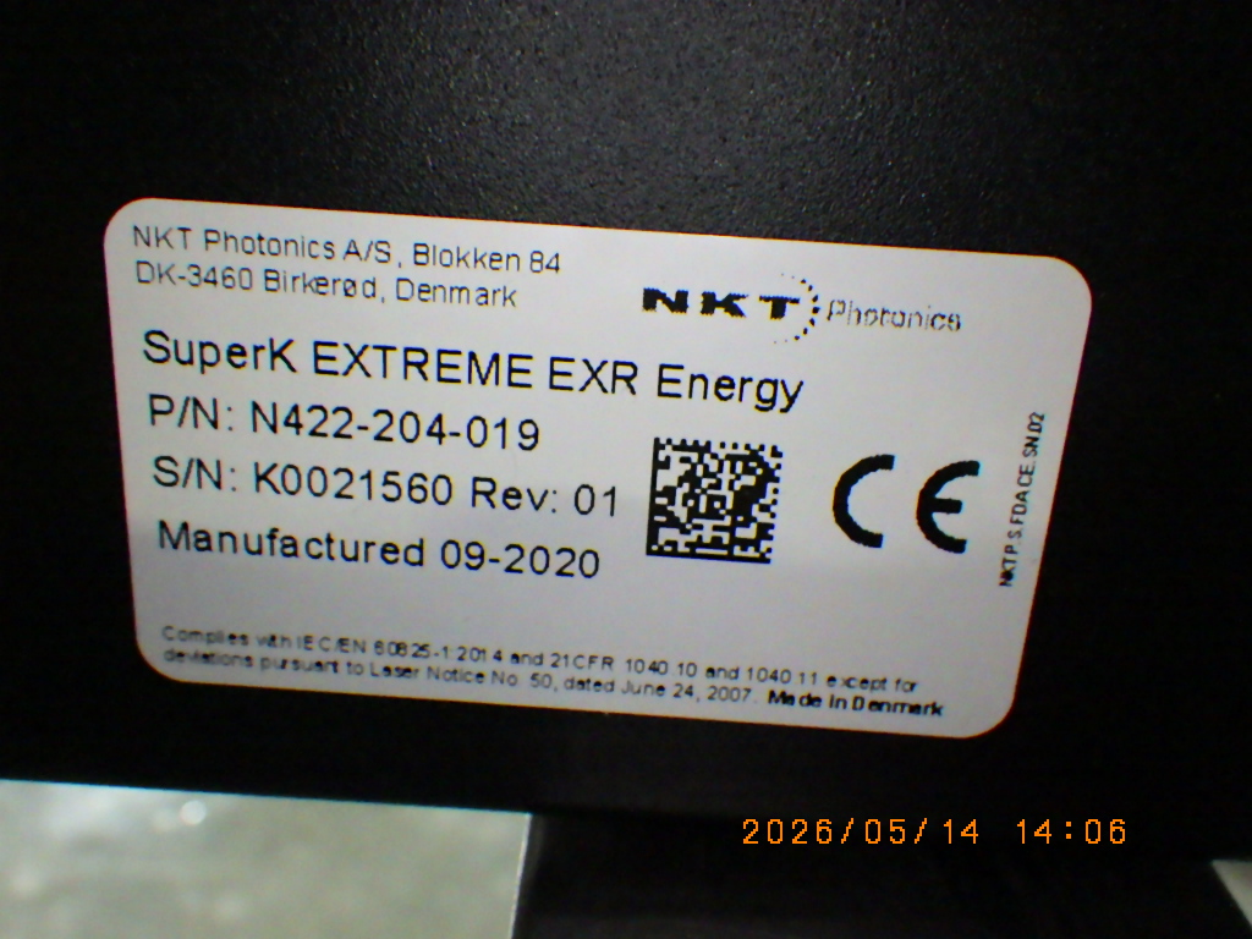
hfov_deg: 54.0
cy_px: 470
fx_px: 1230
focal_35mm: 34
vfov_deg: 41.8
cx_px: 626
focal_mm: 6.1
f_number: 3.8
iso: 1250
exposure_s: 1/50
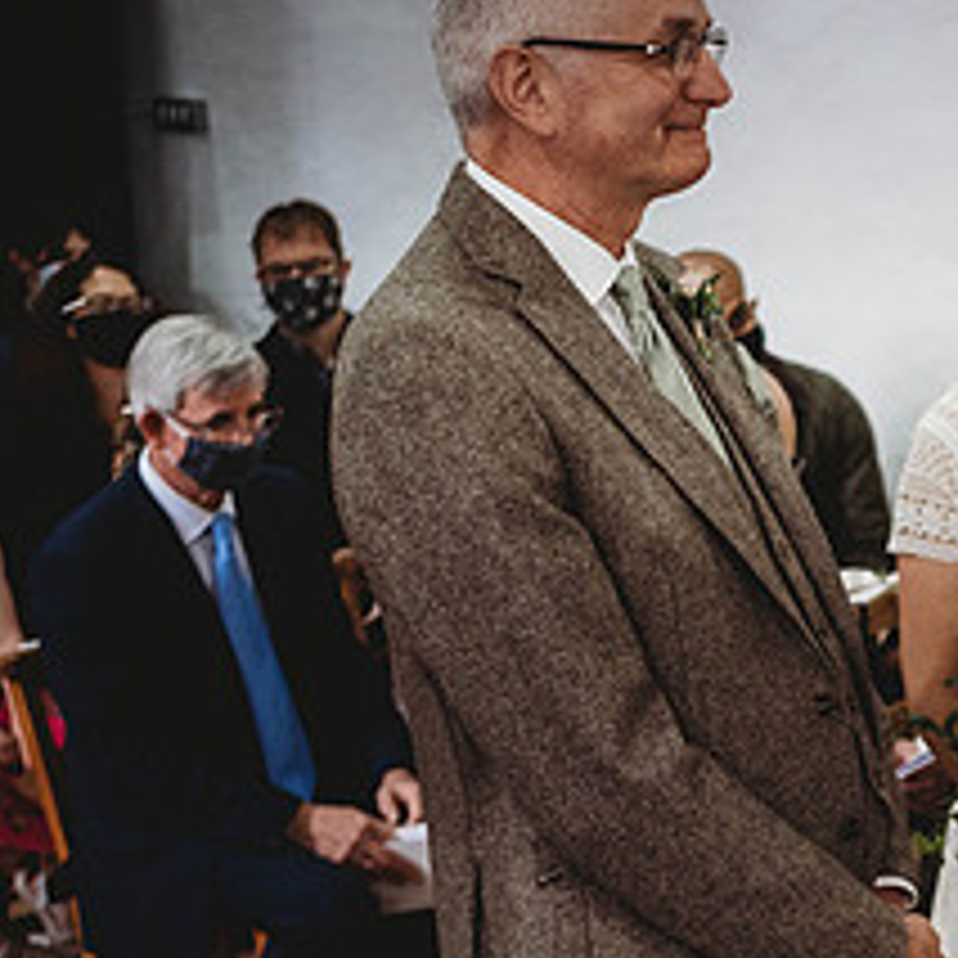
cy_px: 605
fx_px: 2536
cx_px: 1120
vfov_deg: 21.3
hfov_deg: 20.2
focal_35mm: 81
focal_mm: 23
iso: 1600
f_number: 2
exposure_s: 1/160
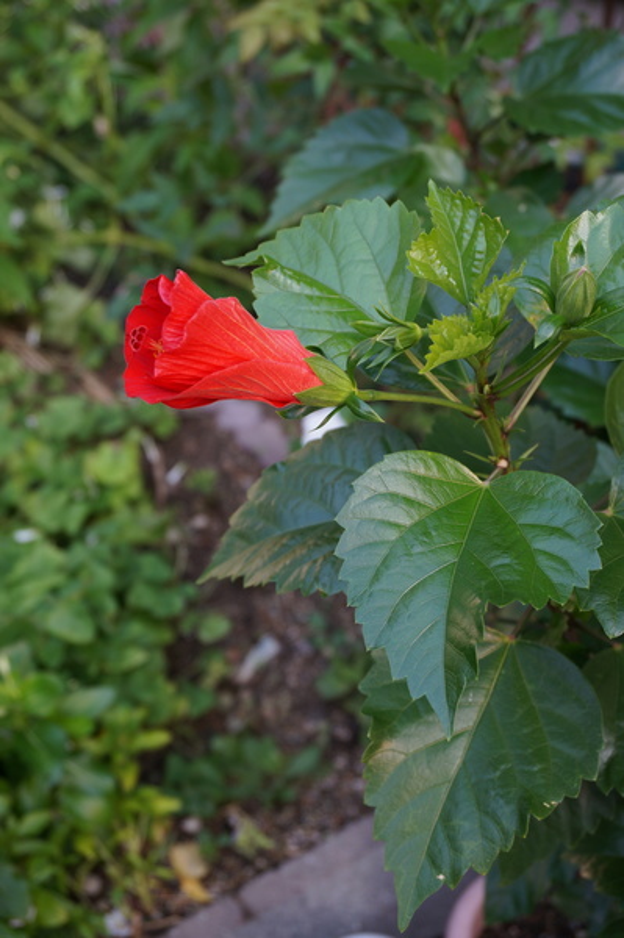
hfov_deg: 29.8
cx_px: 312
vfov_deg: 43.6
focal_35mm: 45
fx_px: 1172
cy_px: 469
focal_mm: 30
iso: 160
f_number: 5.6
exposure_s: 1/50
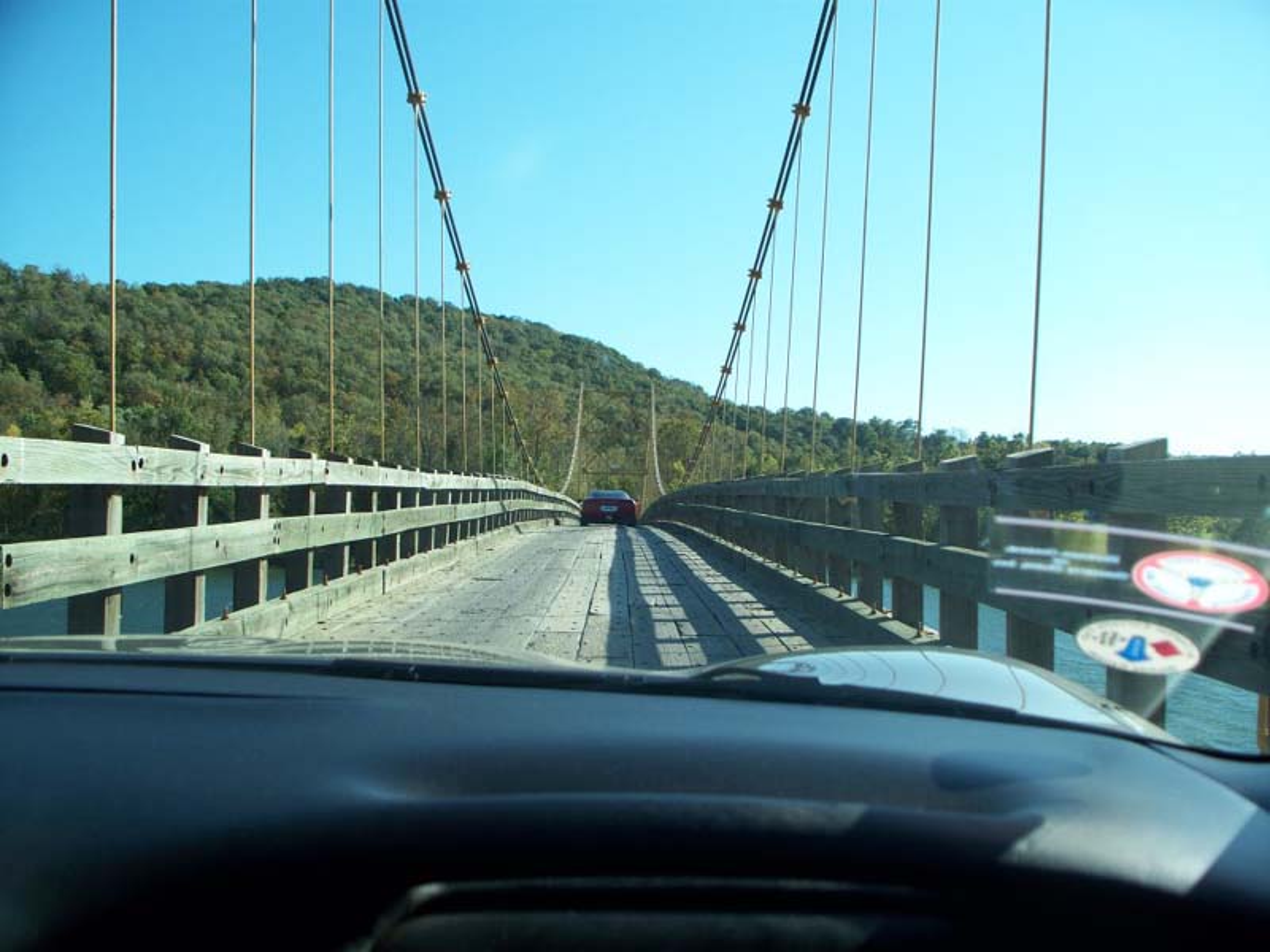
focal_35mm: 36
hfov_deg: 51.4
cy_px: 476
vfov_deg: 39.7
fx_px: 1321
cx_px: 635
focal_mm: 7.54
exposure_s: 1/400
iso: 64
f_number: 2.8
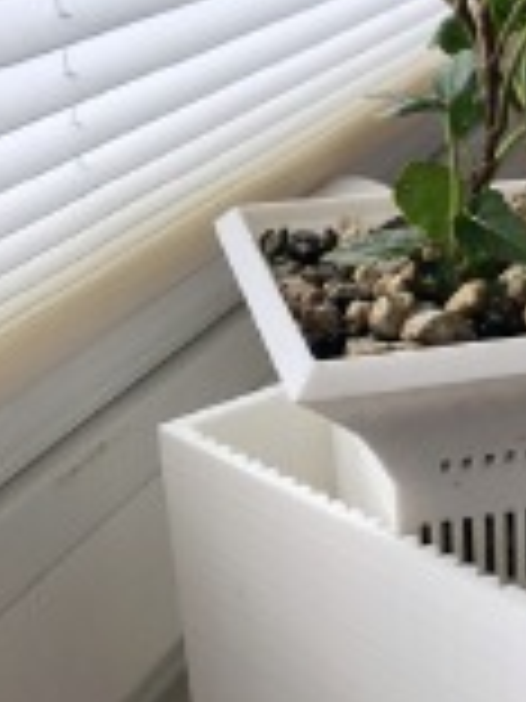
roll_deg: +0.8
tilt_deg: -22.7
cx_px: 553
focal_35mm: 72
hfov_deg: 19.7
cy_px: 405
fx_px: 1459
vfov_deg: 27.0
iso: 40
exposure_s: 1/100
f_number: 1.8
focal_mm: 3.99
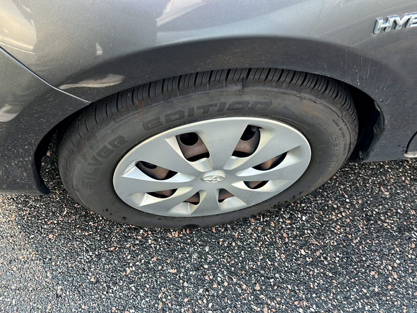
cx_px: 208
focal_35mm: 27
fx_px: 325
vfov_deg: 51.4
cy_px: 156
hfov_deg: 65.3
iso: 40
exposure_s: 1/125
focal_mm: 5.7
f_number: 1.5
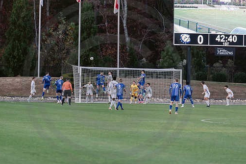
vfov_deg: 6.0
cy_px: 83
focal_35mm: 231
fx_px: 1579
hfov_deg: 8.9
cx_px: 109
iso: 1250
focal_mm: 200
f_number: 3.5
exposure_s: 1/1250
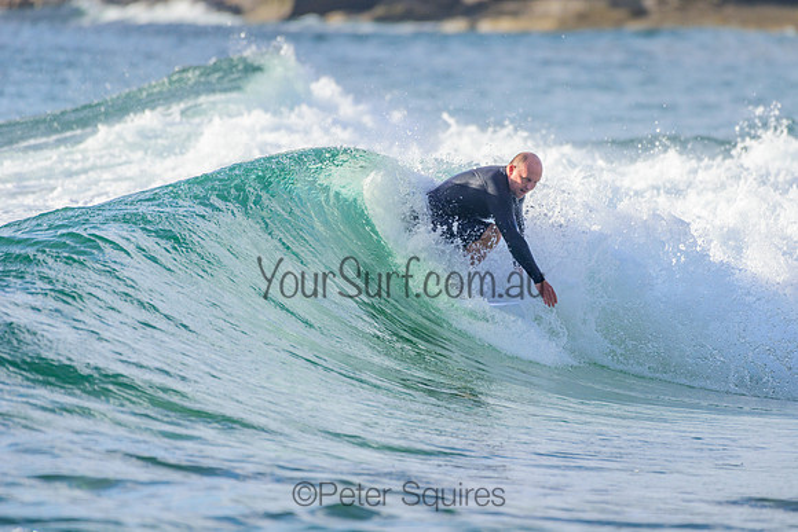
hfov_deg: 3.4
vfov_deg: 2.2
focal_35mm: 613
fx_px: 13594
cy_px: 231
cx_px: 489
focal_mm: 500
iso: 200
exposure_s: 1/2000
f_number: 5.6
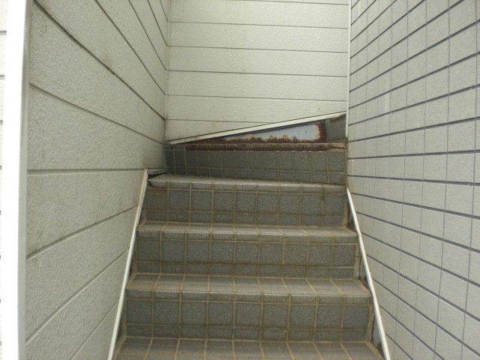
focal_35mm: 38
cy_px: 180
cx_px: 240
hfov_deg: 49.0
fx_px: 527
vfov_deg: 37.7
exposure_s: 1/125
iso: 400
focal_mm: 6.3
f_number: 3.1
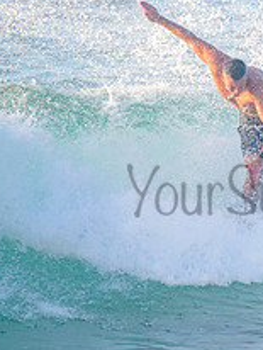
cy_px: 176
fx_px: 13668
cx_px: 302
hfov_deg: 1.1
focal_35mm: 1352
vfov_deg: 1.5
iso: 1100
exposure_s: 1/2000
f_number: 5.6
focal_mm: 500
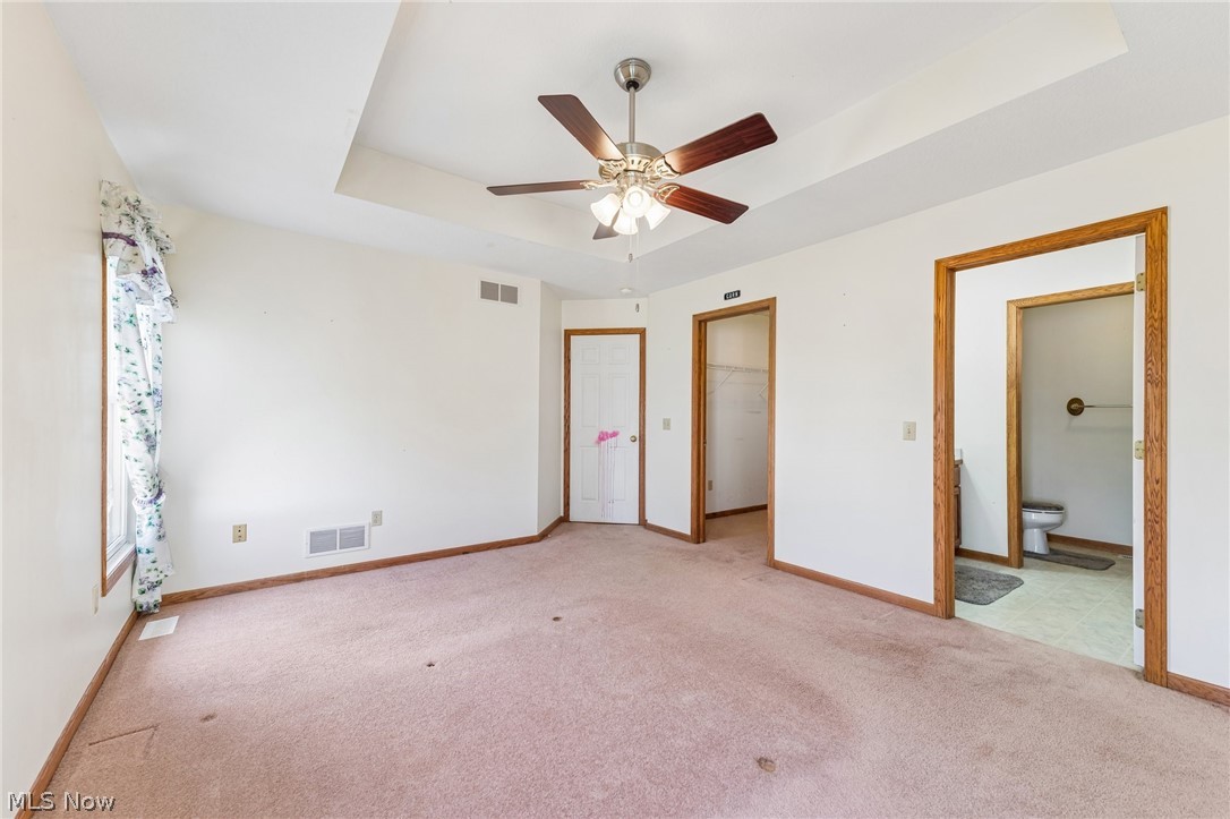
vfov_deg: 81.2
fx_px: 478
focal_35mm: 14
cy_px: 410
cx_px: 615
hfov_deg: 104.3
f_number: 4.5
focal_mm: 14
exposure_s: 1/50
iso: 200
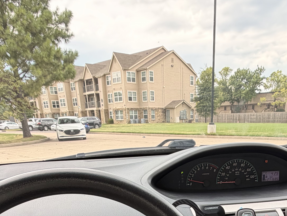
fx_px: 307
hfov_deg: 49.7
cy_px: 269
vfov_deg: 31.4
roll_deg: +1.3
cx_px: 179
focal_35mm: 37
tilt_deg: -25.2
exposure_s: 1/121
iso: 64
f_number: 2.2
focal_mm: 2.22
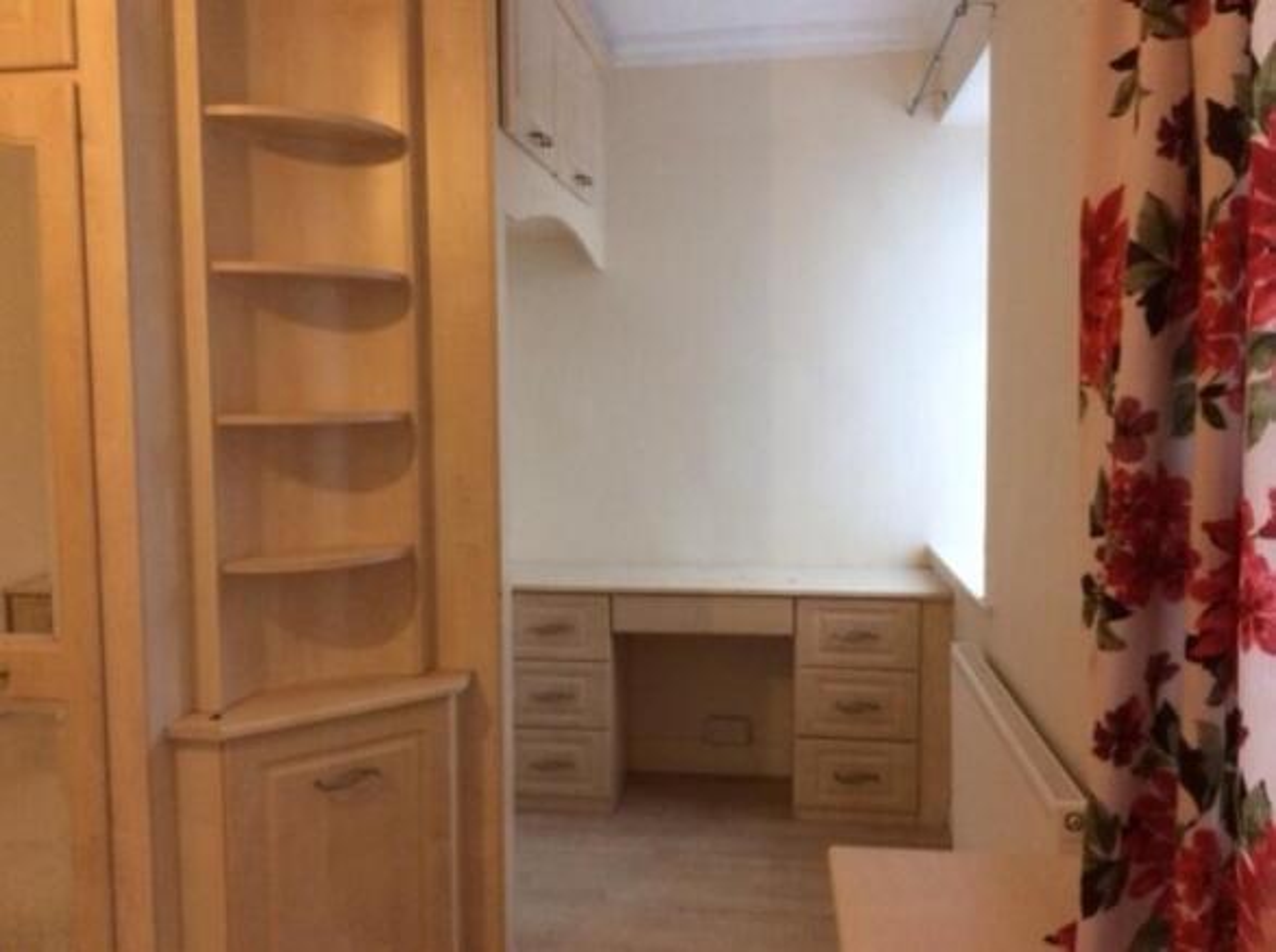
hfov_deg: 56.9
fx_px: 1177
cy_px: 476
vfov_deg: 44.0
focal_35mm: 32
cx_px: 638
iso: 125
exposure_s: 1/25
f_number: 2.4
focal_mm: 3.3
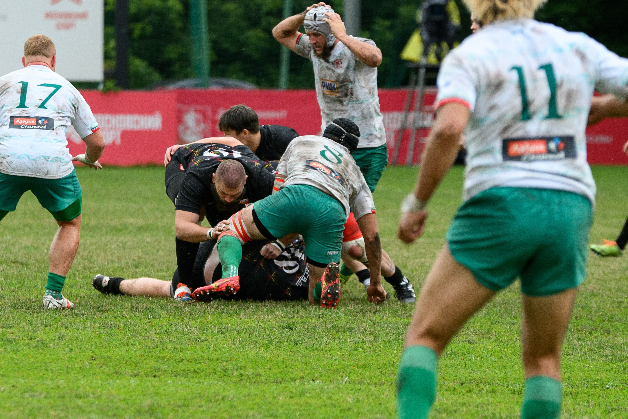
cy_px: 207
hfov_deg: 4.5
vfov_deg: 3.0
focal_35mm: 454
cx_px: 247
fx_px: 7920
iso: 1250
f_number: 4
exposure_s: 1/2500
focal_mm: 200
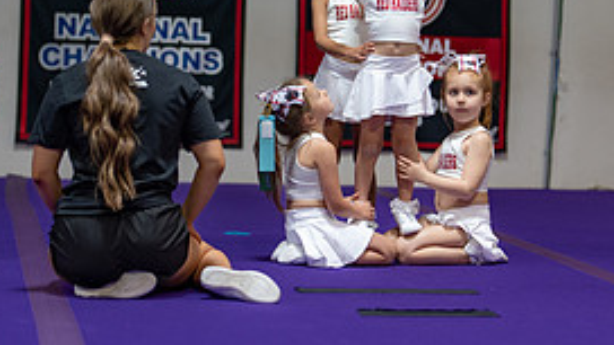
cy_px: 100
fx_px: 1970
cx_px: 346
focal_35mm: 121
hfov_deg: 17.7
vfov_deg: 10.0
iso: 500
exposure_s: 1/320
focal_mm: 50
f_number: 1.2
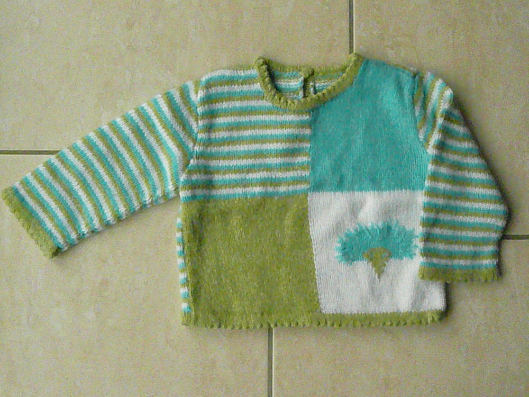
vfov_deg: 29.7
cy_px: 198
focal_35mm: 49
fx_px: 749
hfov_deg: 38.9
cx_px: 264
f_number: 10
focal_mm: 8.1
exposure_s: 1/640
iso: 3200
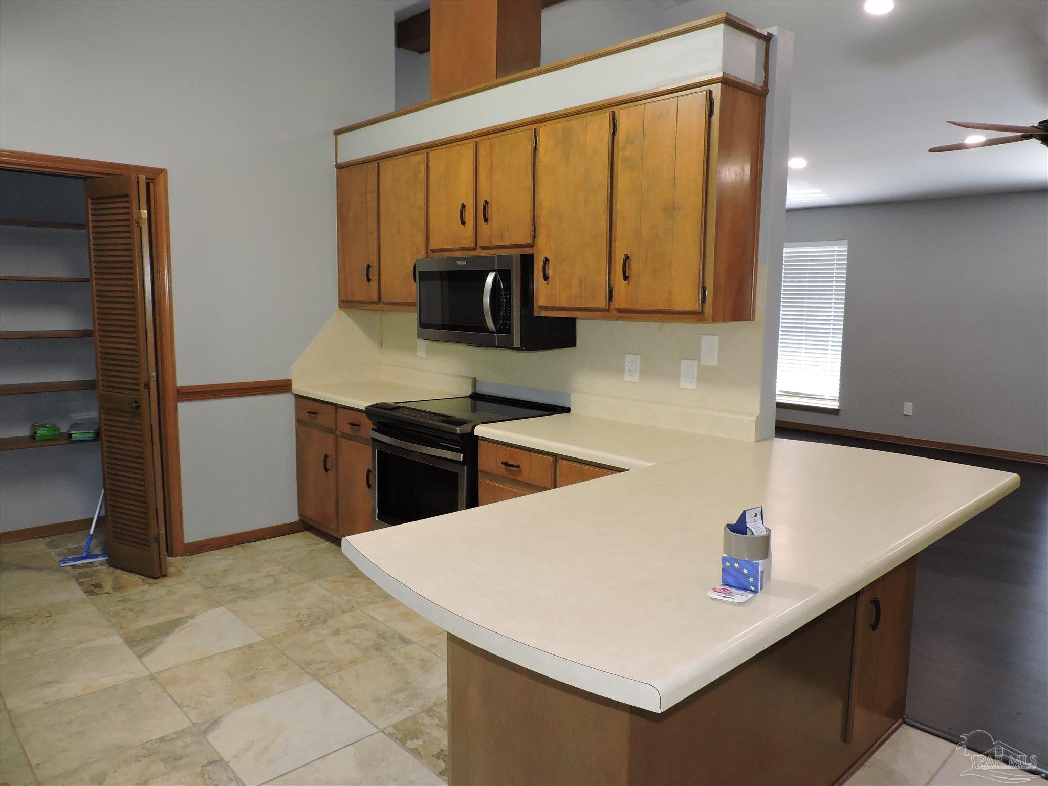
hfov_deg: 71.6
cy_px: 393
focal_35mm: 24
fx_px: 727
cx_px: 524
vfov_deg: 56.8
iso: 320
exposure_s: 1/40
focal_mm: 4.3
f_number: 3
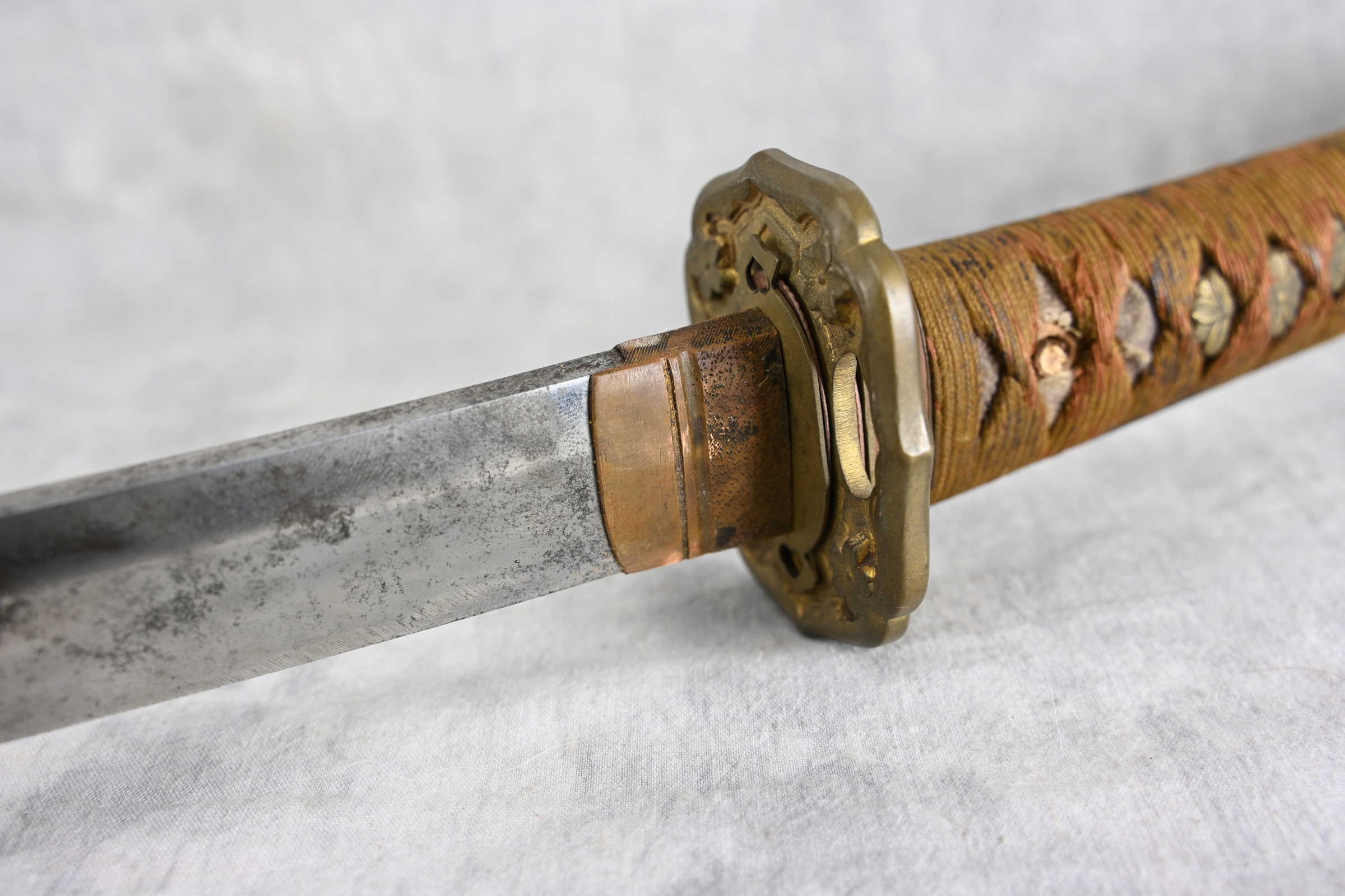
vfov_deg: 43.0
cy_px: 448
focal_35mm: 30
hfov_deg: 61.1
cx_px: 672
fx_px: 1139
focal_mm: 30.5
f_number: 5.6
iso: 400
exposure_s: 1/100
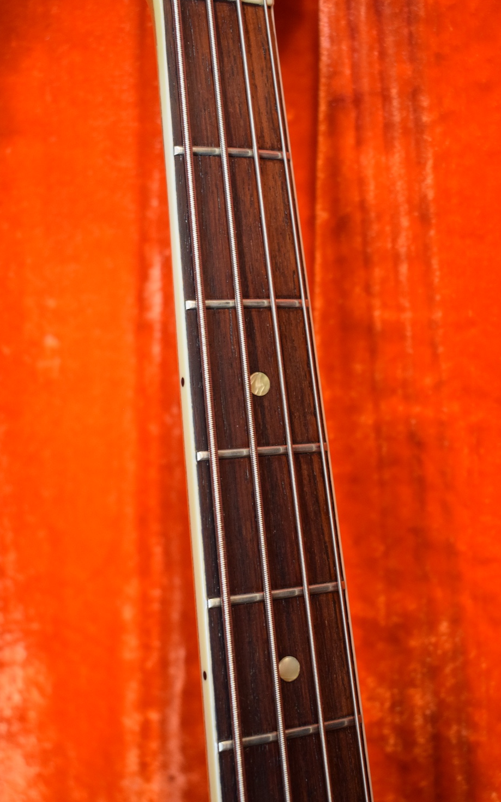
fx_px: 1158
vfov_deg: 38.2
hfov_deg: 24.4
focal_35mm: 53
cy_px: 405
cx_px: 252
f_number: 4.5
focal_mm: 34
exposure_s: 1/60
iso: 2000
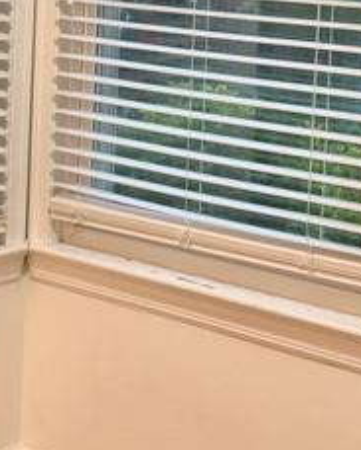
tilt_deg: -4.8
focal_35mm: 105
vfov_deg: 17.9
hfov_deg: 14.6
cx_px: 39
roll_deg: -1.6
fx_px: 1400
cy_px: 14
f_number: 1.78
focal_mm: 6.76
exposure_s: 1/60
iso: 125
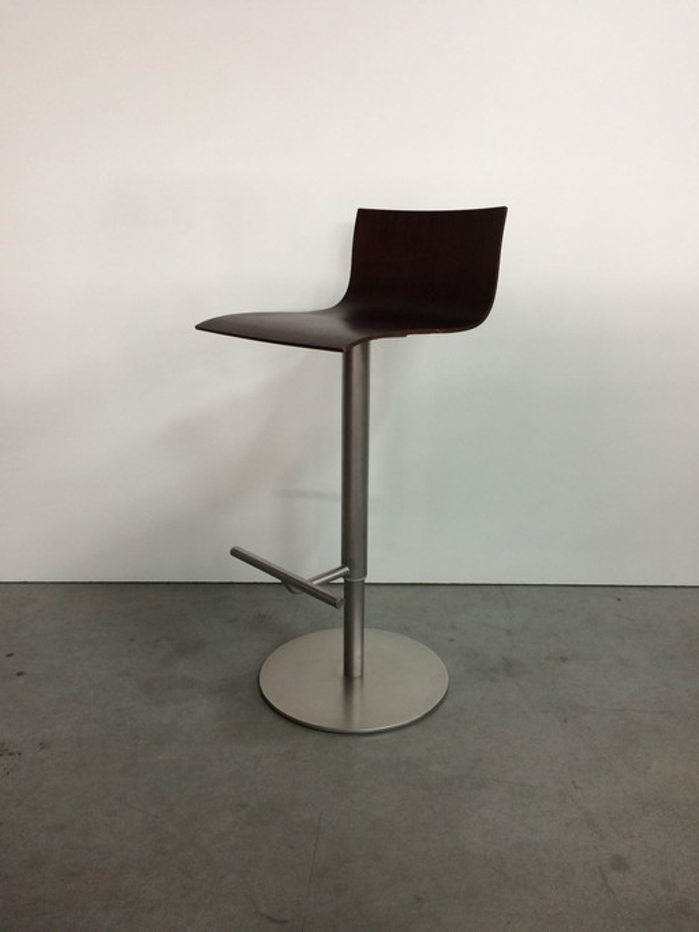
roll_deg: +0.0
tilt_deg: -15.9
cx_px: 350
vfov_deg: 61.7
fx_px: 781
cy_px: 466
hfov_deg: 48.2
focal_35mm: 29
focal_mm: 4.15
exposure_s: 1/33
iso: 100
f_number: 2.2
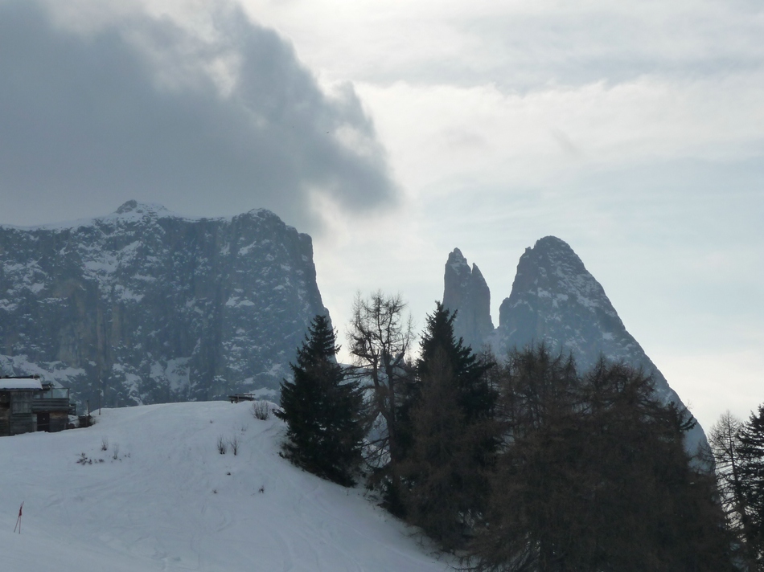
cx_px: 382
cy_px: 286
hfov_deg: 25.3
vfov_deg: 19.1
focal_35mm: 77
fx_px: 1699
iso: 160
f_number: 11
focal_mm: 13.1
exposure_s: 1/500
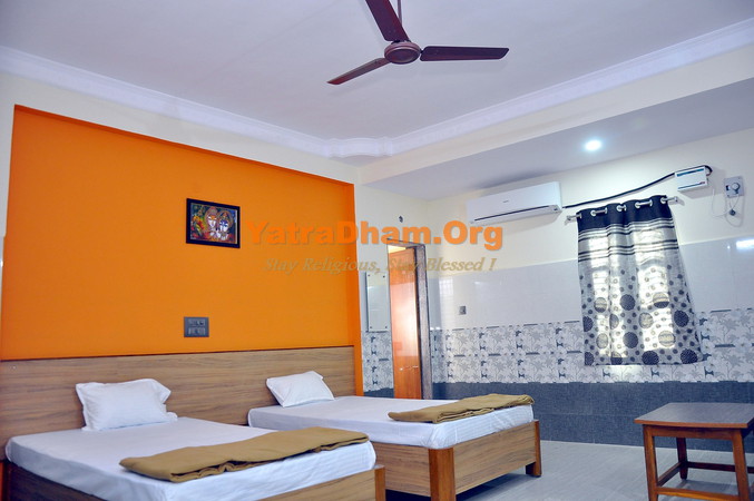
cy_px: 250
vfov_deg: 47.8
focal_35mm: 27
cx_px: 377
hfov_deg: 67.4
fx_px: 565
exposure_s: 1/40
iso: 1250
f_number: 4
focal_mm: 18
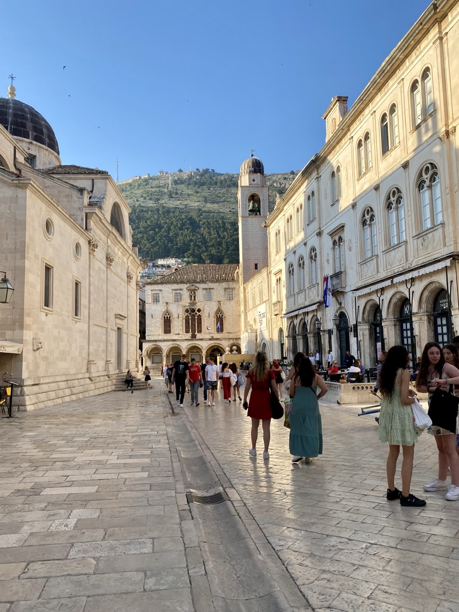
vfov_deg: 67.3
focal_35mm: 26
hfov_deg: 53.1
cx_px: 230
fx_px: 460
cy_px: 306
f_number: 1.8
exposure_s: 1/1063
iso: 32
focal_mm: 4.25
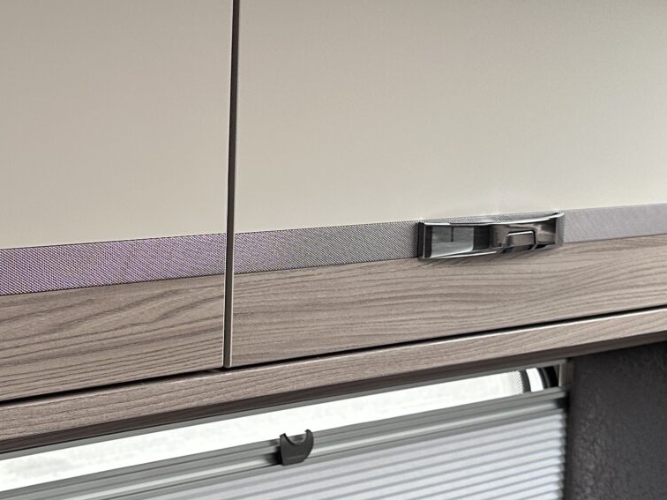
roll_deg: -0.6
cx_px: 121
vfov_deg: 22.5
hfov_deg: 29.1
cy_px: 195
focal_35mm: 65
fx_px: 1252
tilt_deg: -1.7
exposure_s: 1/121
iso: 200
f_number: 1.78
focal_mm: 6.86
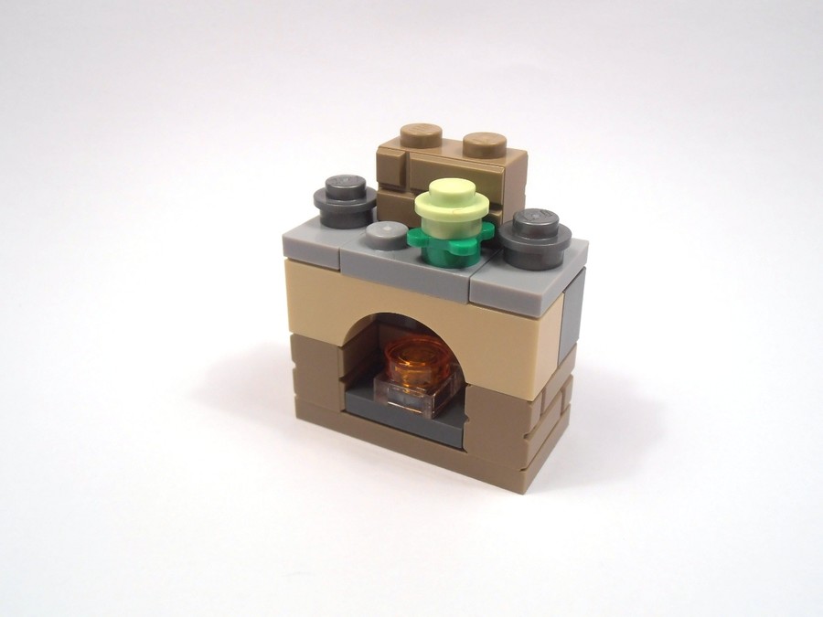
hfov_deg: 50.1
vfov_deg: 38.7
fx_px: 880
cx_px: 412
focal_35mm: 37
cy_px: 308
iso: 80
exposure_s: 1/100
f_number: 3.9
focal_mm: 6.61
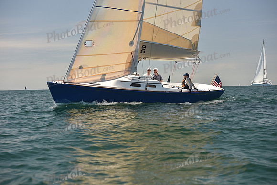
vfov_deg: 19.5
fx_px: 539
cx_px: 138
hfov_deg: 28.8
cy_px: 92
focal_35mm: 70
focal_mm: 70
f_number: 4.5
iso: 250
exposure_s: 1/800
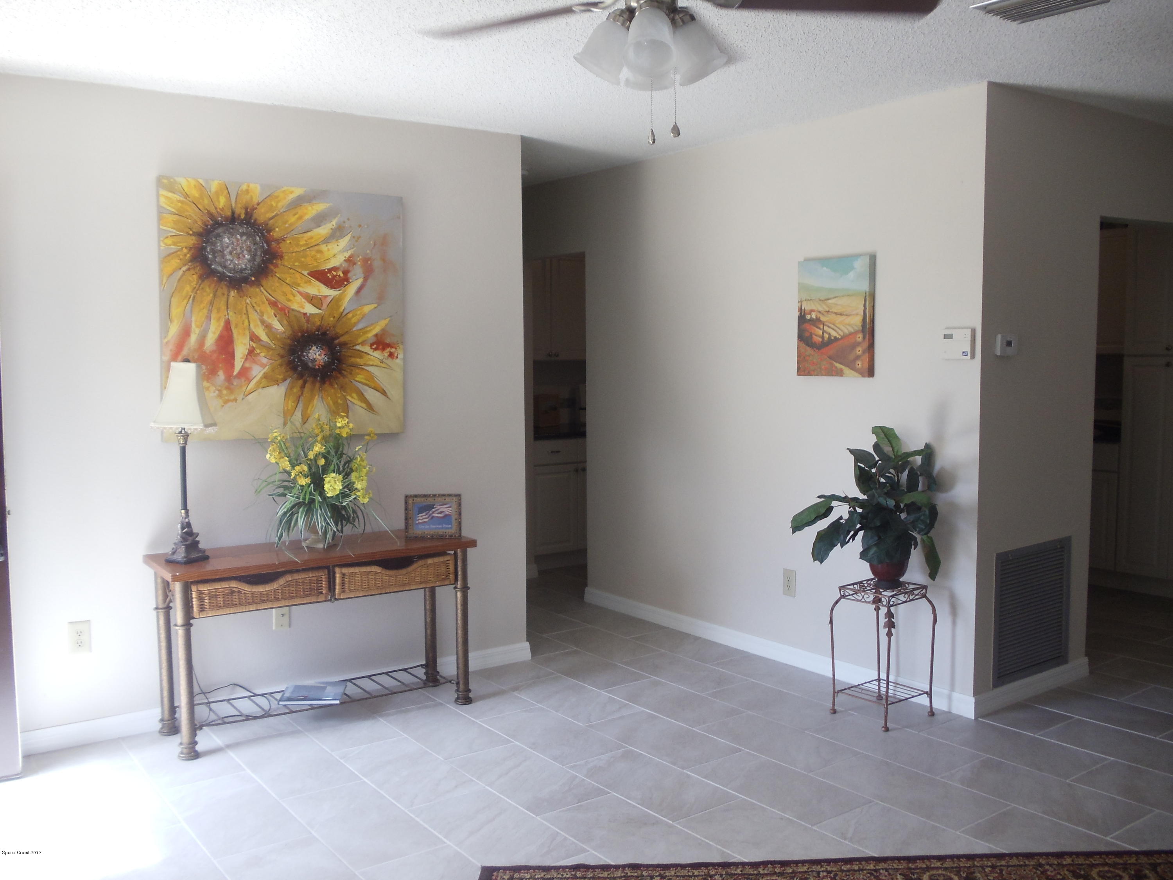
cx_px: 586
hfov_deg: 42.9
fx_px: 1491
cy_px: 440
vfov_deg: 32.9
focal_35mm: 44
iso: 160
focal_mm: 6
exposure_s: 1/100
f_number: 3.5
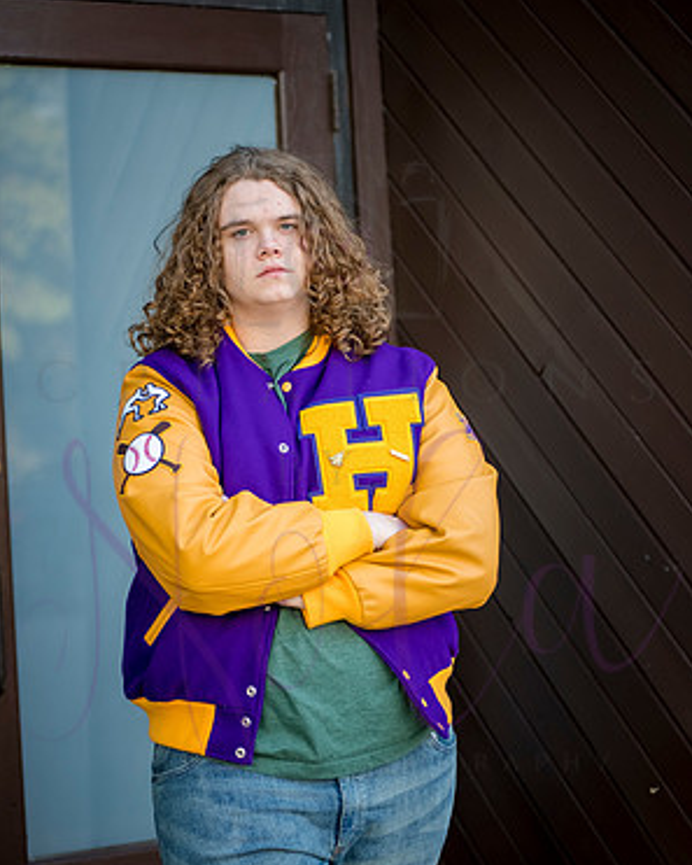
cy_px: 464
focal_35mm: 91
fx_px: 2329
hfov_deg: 16.9
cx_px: 347
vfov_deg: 21.0
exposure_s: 1/400
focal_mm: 80
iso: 640
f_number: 3.5
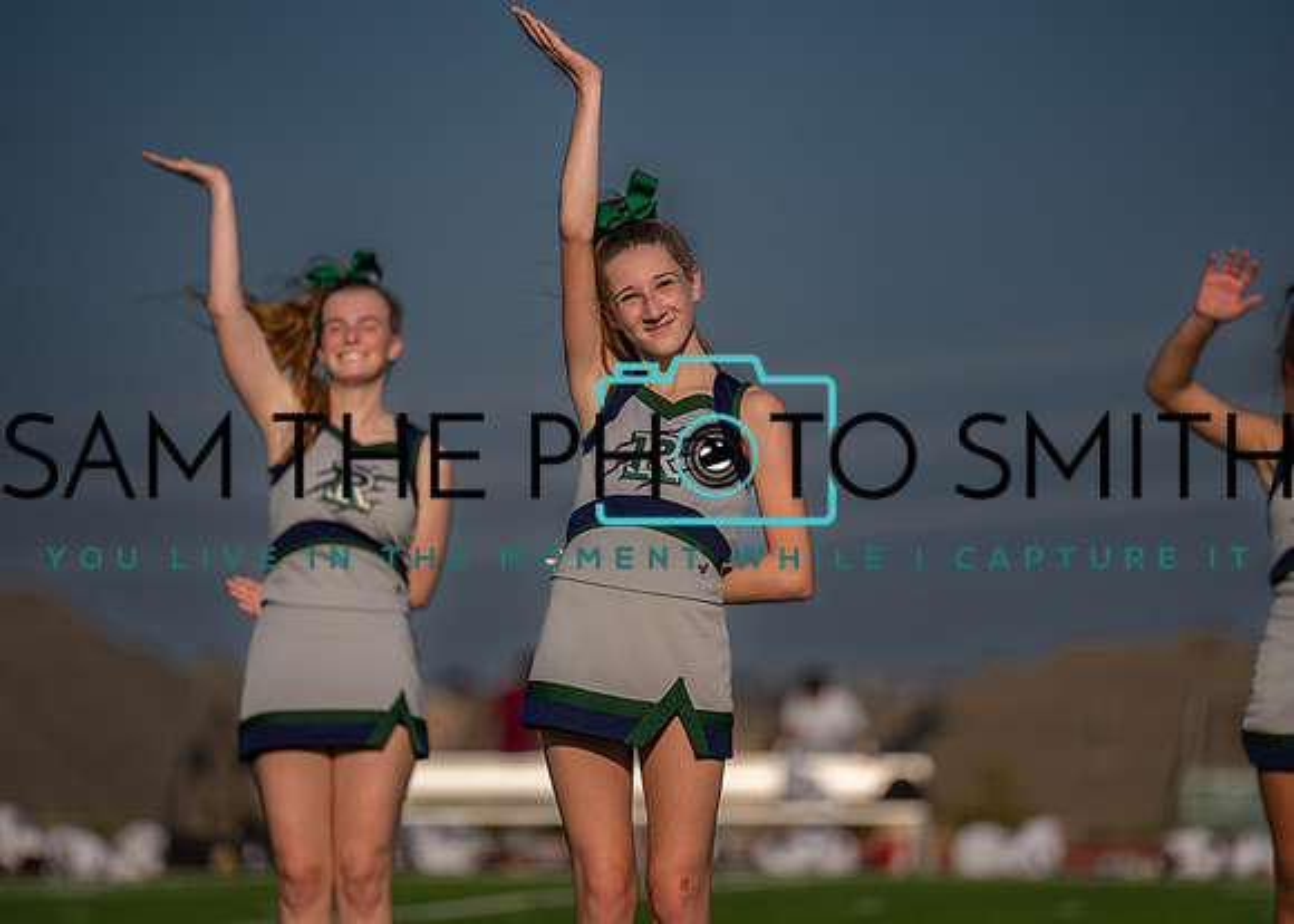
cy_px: 451
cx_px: 673
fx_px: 7840
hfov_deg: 9.4
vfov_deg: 6.7
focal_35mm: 213
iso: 100
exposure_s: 1/5000
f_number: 2.8
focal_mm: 197
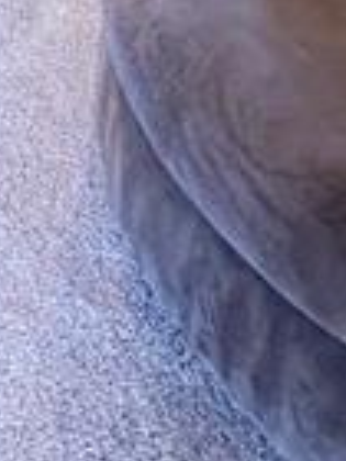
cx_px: -155
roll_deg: +2.4
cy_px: -484
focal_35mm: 77
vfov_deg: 17.4
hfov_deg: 17.4
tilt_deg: -9.5
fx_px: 1026
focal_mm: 2.22
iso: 400
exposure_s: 1/60
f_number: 2.2
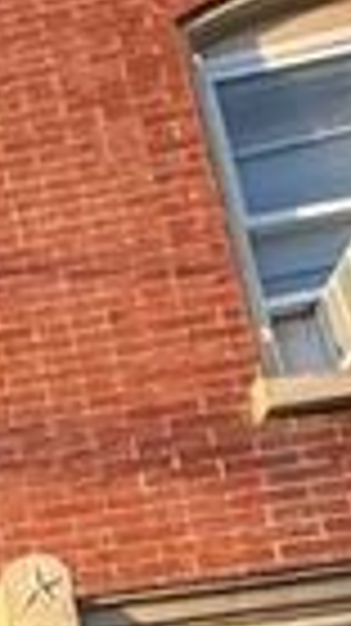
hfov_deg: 11.2
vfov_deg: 21.1
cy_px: 1088
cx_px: -666
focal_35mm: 73
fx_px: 1210
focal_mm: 2.22
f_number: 2.2
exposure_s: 1/284
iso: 50
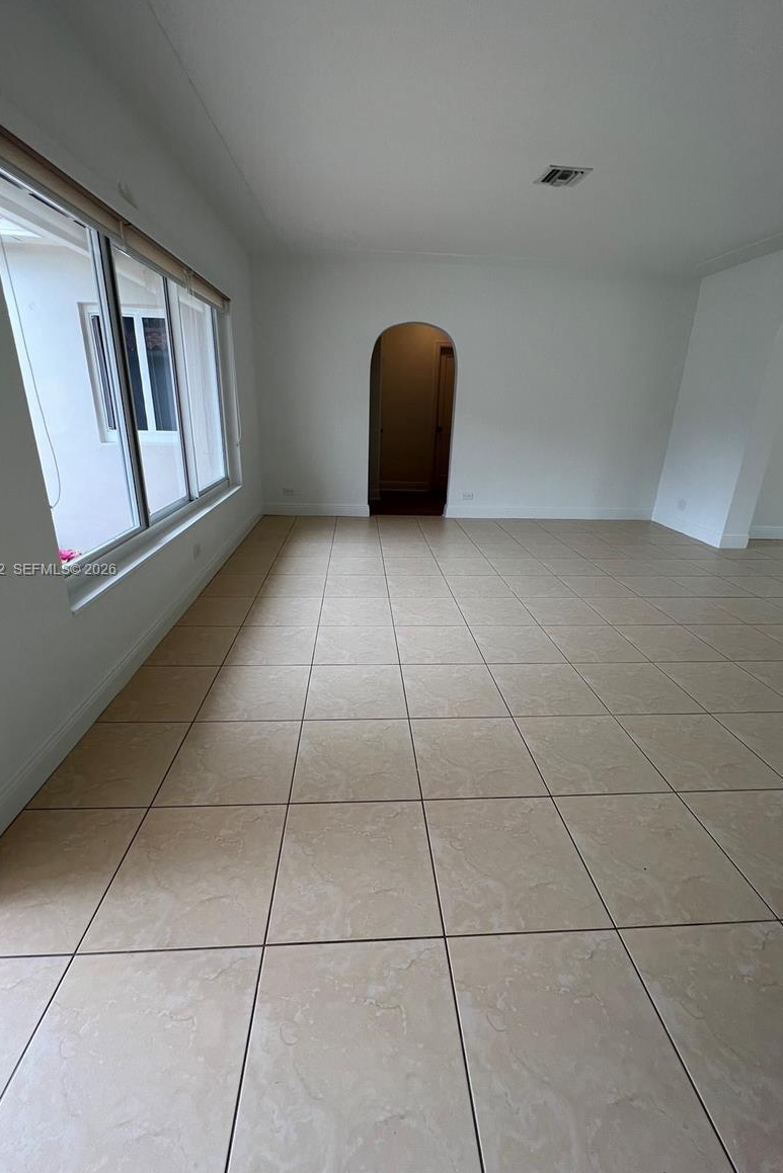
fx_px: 457
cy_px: 571
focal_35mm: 14
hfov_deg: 81.2
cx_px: 385
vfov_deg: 104.2
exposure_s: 1/120
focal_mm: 1.57
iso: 32
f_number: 1.8
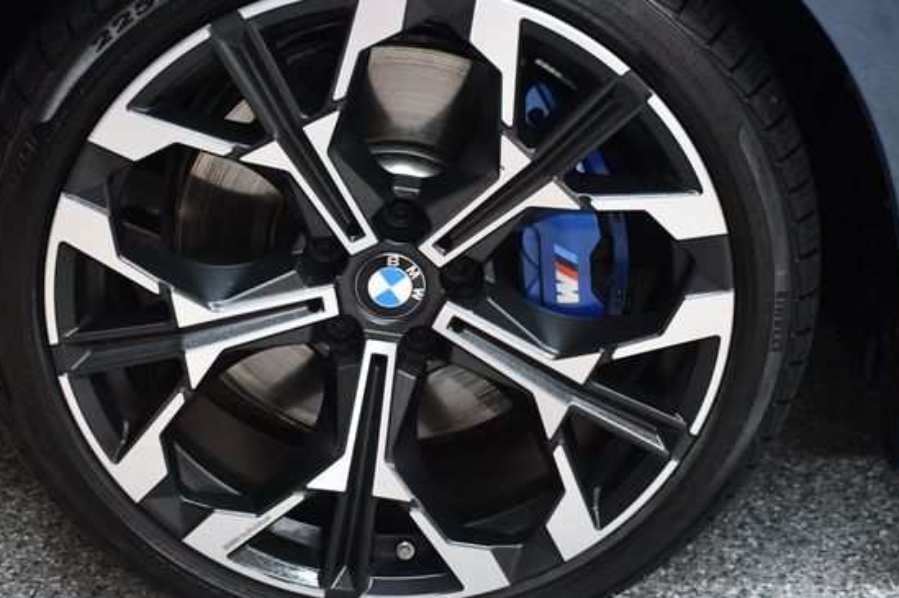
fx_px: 2270
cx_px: 395
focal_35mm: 91
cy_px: 283
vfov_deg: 15.0
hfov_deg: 22.4
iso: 3600
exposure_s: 1/60
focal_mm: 52
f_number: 4.8
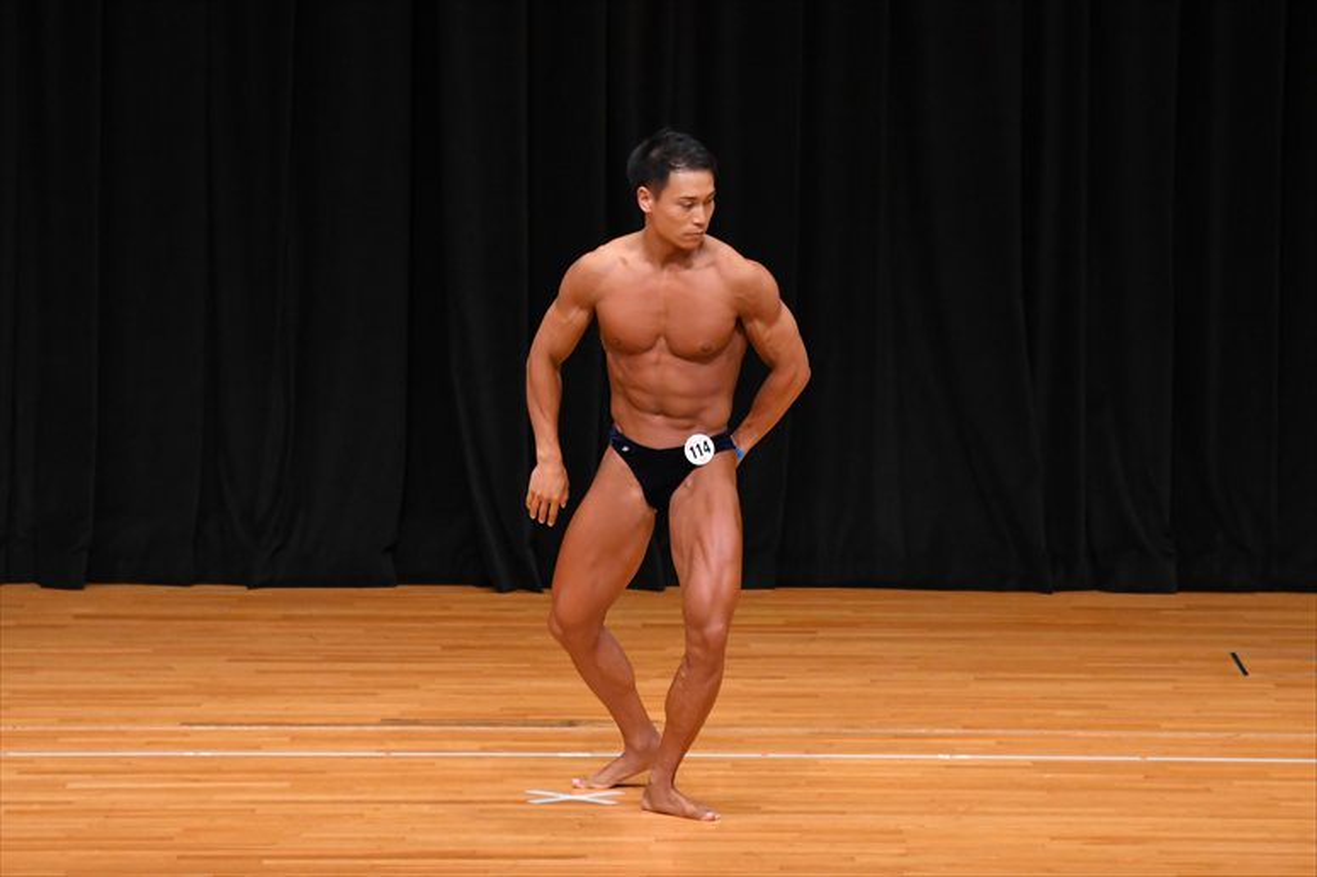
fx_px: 8776
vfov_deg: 5.7
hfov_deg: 8.6
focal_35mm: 240
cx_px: 658
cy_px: 438
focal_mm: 160
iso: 3200
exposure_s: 1/400
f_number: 5.6
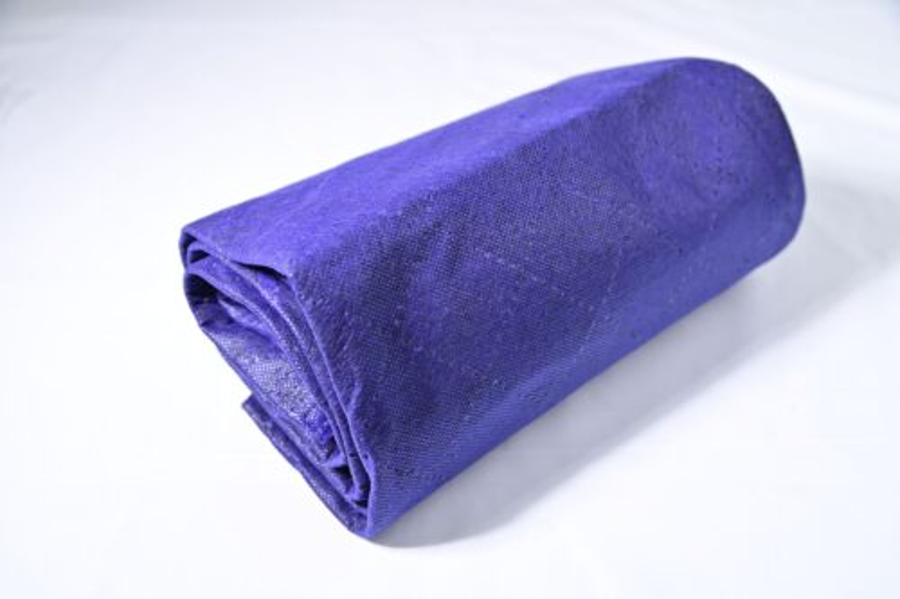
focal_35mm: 38
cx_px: 450
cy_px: 300
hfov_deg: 50.7
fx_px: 950
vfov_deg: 35.0
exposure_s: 1/200
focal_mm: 38
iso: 640
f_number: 5
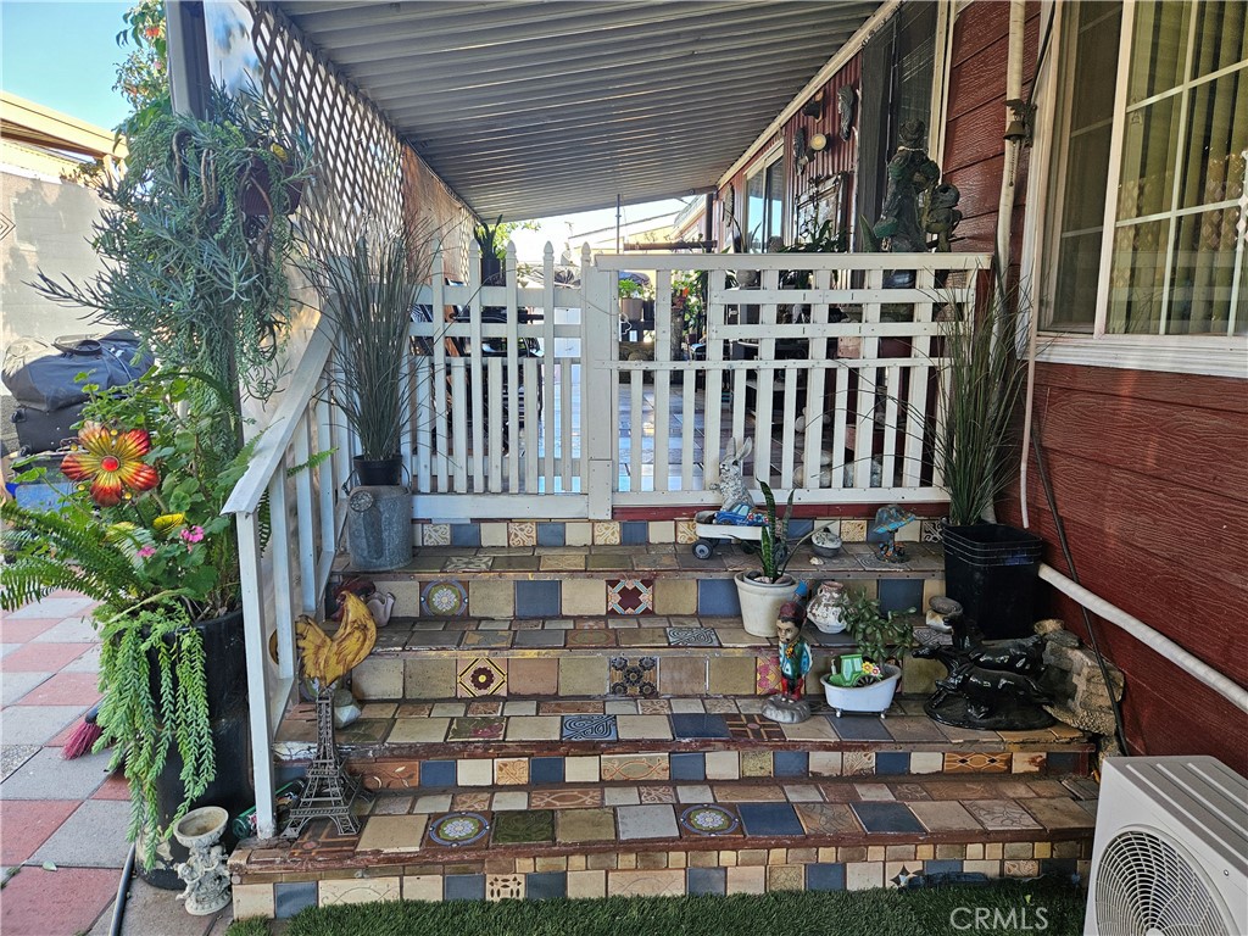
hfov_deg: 73.9
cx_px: 624
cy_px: 468
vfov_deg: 58.9
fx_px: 829
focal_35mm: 23
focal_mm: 5.4
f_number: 1.8
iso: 80
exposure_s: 1/120
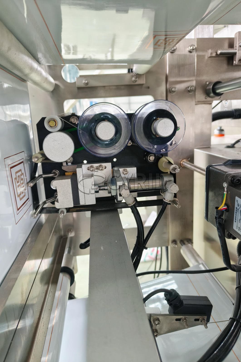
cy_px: 181
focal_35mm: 24
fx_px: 241
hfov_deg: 53.1
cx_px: 122
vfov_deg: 73.7
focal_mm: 5.56
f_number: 1.88
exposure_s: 1/50
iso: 640
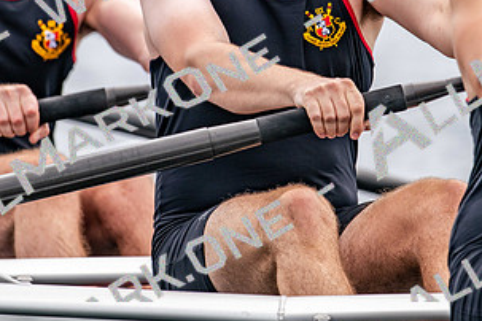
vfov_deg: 1.8
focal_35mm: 767
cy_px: 29
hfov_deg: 2.7
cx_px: 232
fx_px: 10268
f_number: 4.5
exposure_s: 1/2500
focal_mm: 400
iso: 400
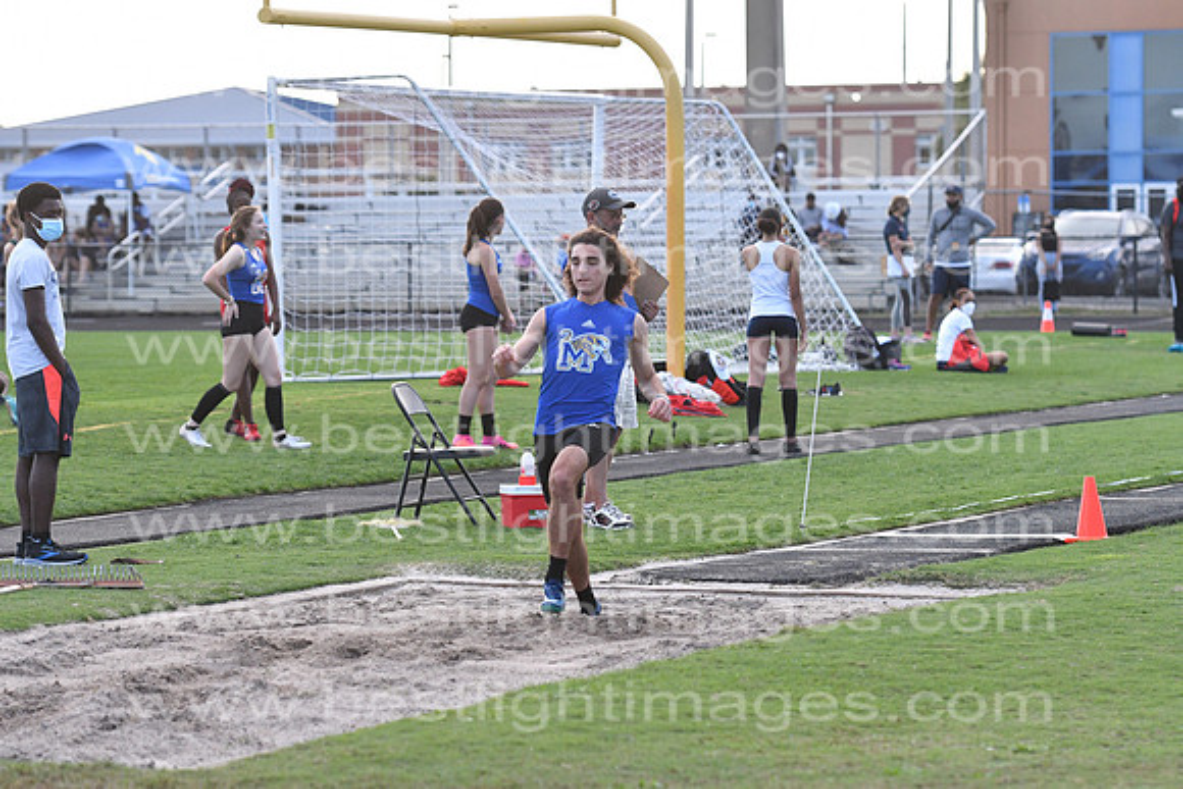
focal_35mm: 165
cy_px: 394
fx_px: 5423
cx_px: 592
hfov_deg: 12.4
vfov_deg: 8.3
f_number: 4
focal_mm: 110
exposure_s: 1/5000
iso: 1250
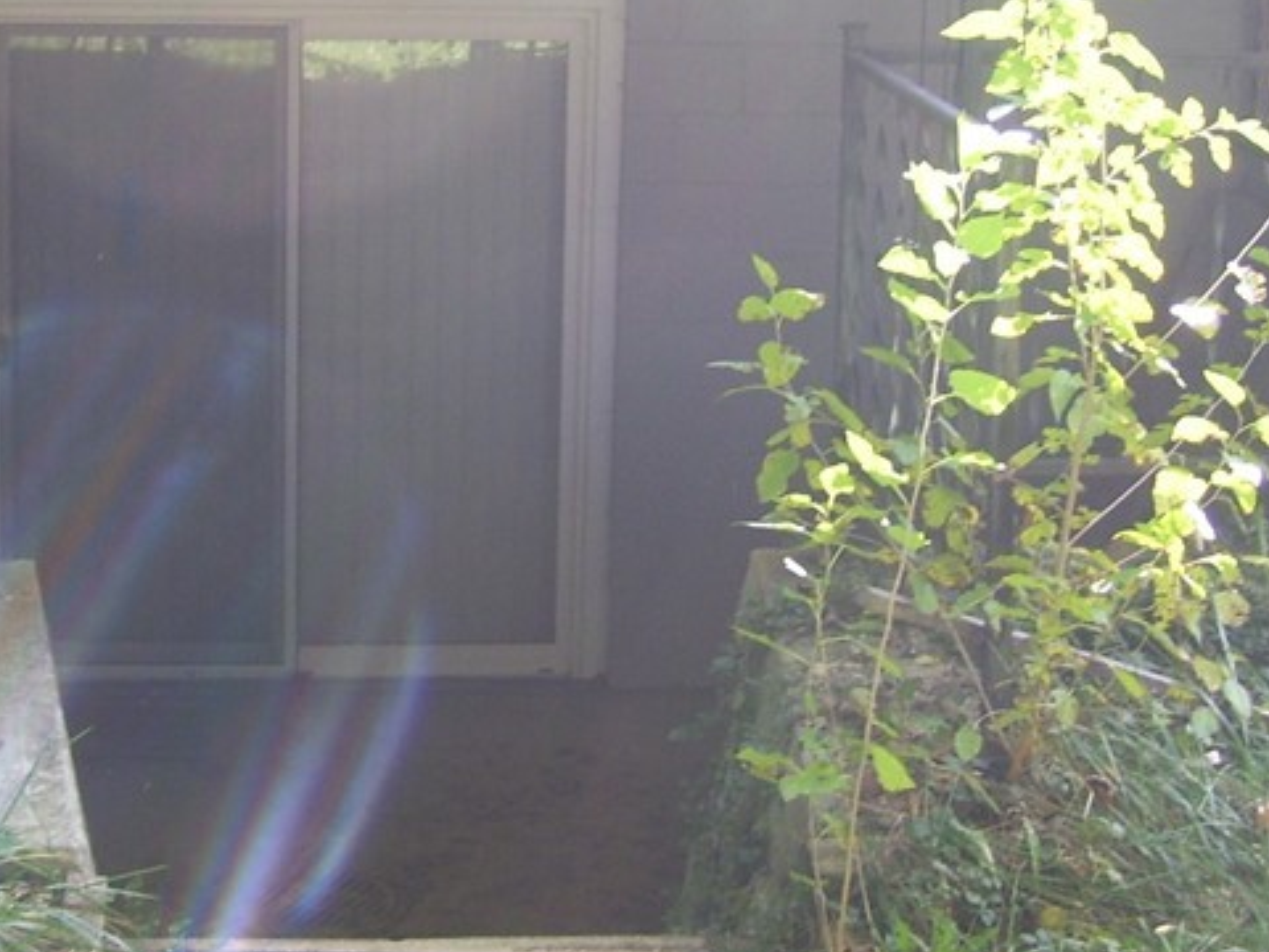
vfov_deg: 18.6
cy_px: 272
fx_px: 2896
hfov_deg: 24.6
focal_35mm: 79
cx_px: 407
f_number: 2.7
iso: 80
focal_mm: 6
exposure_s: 1/125
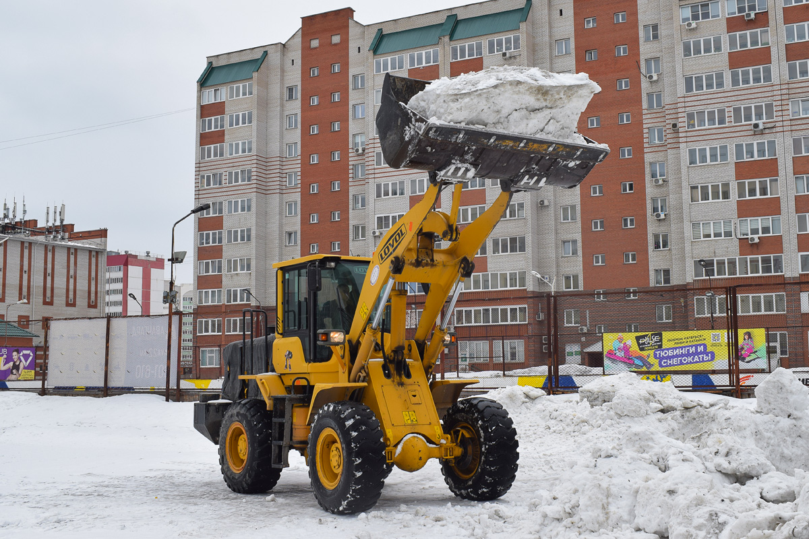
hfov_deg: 53.1
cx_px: 404
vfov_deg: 36.9
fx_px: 809
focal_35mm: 36
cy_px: 270
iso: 200
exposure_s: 1/400
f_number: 10
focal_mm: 24
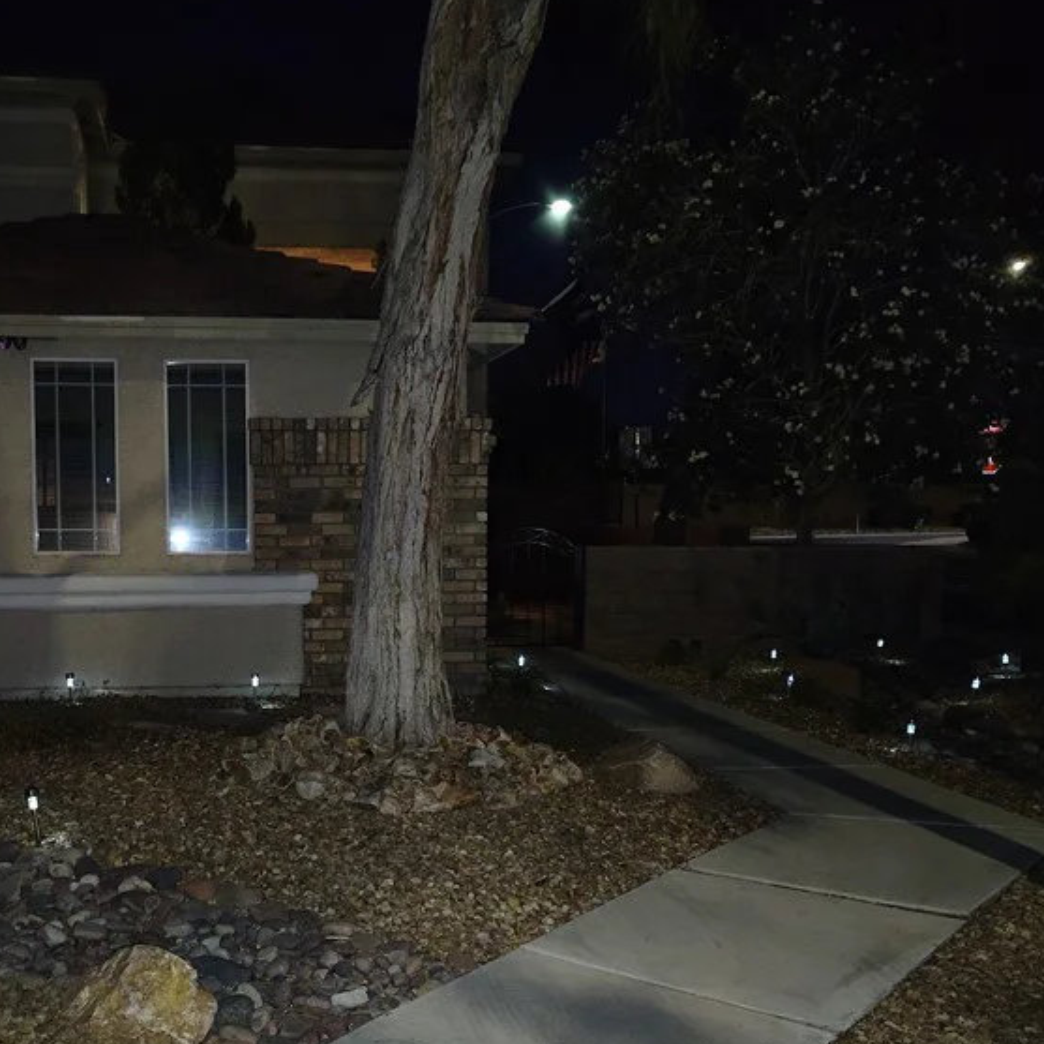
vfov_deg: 42.6
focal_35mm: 39
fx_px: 1331
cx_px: 339
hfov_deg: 42.2
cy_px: 634
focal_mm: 5.56
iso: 3864
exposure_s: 1/25
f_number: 1.8
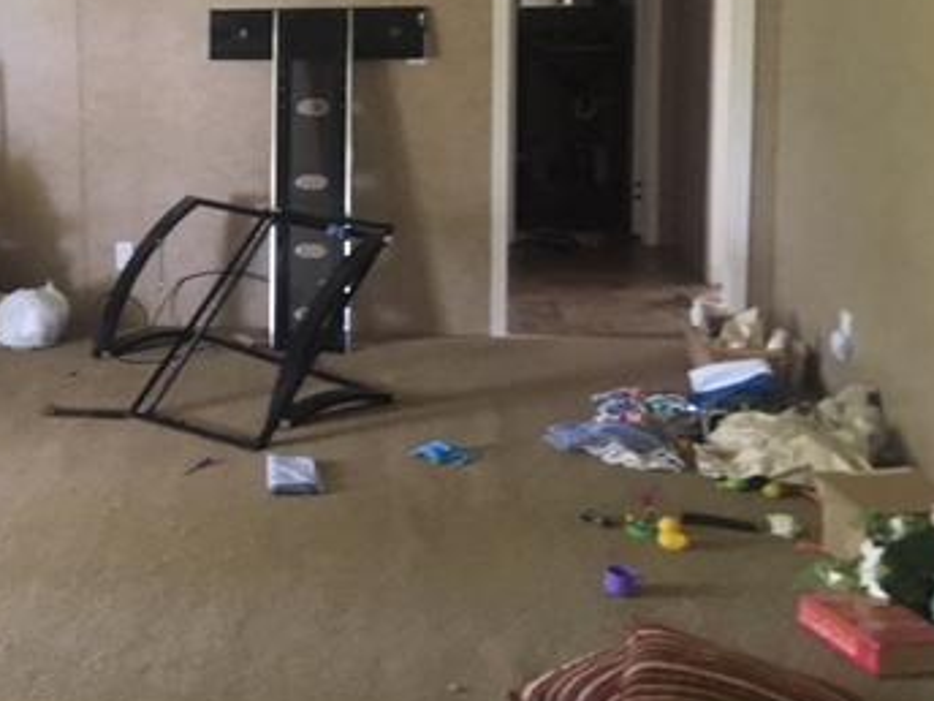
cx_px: 98
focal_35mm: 54
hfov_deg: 33.7
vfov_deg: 26.5
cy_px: 130
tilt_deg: -6.4
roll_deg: +0.8
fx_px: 1457
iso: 250
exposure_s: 1/15
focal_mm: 4.15
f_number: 2.2
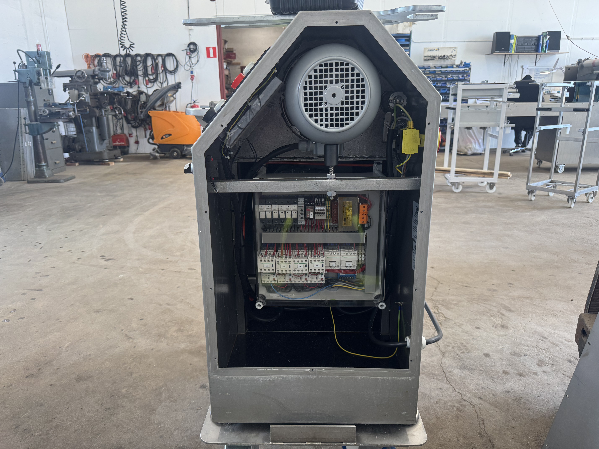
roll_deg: +0.5
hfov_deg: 71.6
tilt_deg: -16.1
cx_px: 300
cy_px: 224
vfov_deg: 56.8
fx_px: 415
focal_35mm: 24
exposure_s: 1/100
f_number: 1.78
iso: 125
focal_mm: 6.76
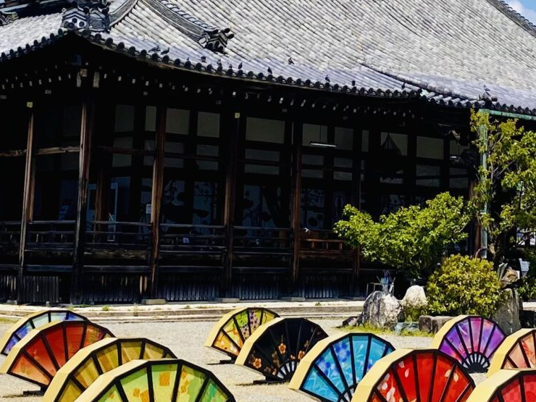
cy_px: 0
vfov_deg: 16.1
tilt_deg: +11.8
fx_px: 1394
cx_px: 356
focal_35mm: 90
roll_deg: -1.6
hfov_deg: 21.7
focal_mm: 4.25
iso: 32
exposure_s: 1/4808
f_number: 1.8
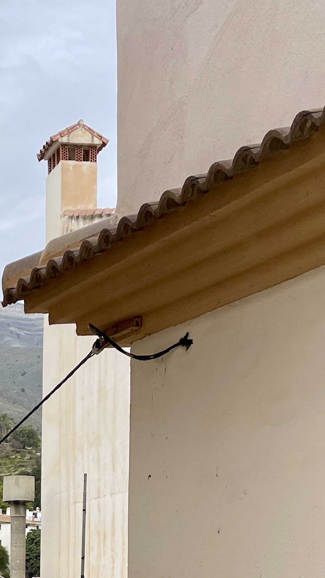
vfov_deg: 25.2
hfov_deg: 14.8
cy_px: 664
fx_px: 1180
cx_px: -131
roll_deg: -0.1
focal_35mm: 77
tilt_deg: -1.7
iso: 32
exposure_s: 1/2257
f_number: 1.6
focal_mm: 4.2
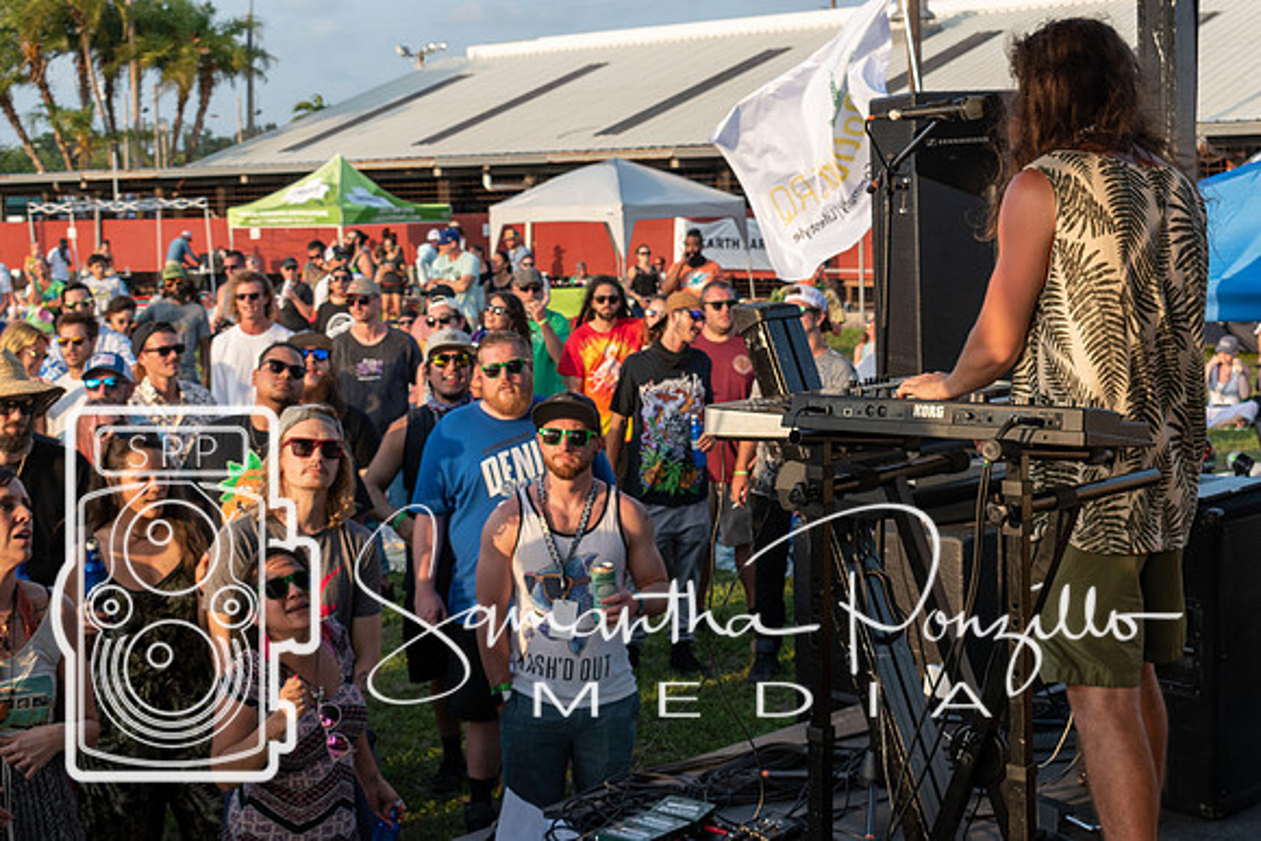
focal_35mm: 57
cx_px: 630
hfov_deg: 35.0
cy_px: 420
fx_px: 1997
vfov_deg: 23.8
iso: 220
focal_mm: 38
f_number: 8
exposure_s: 1/250
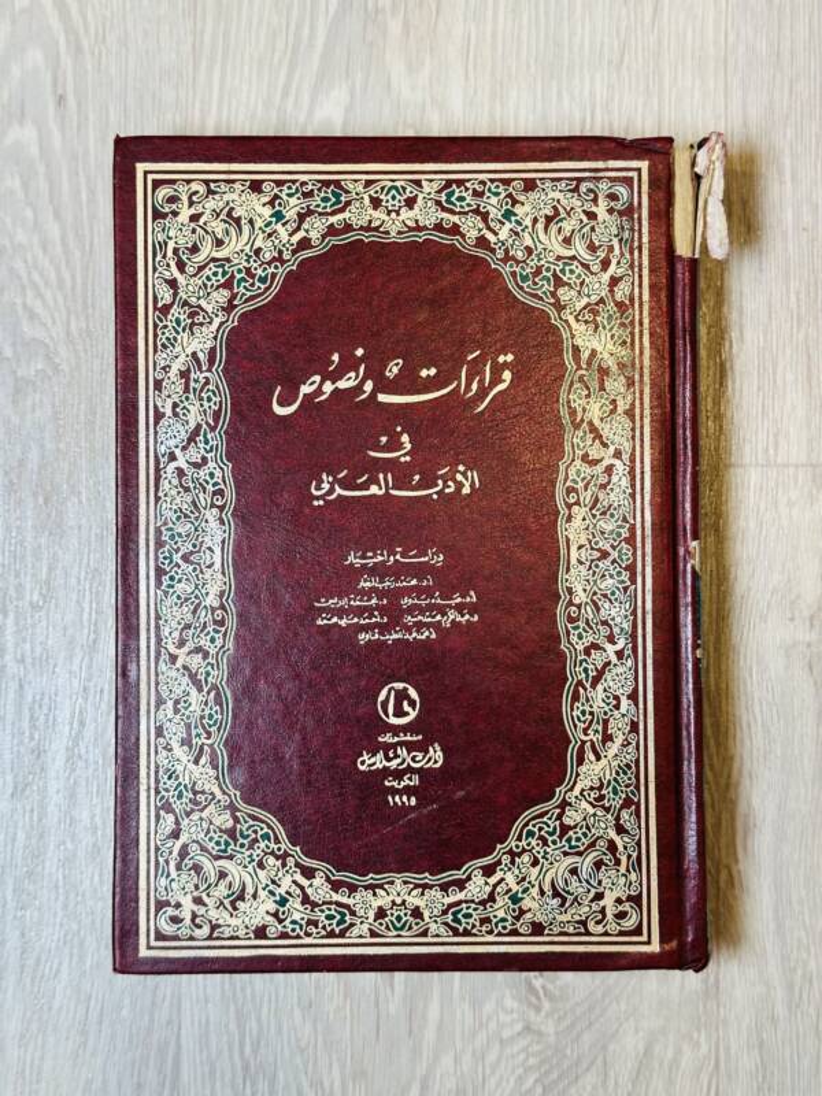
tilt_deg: -88.1
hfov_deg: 30.3
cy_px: 548
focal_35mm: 48
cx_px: 411
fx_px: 1520
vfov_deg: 39.7
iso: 80
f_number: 1.78
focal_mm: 6.86
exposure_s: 1/63
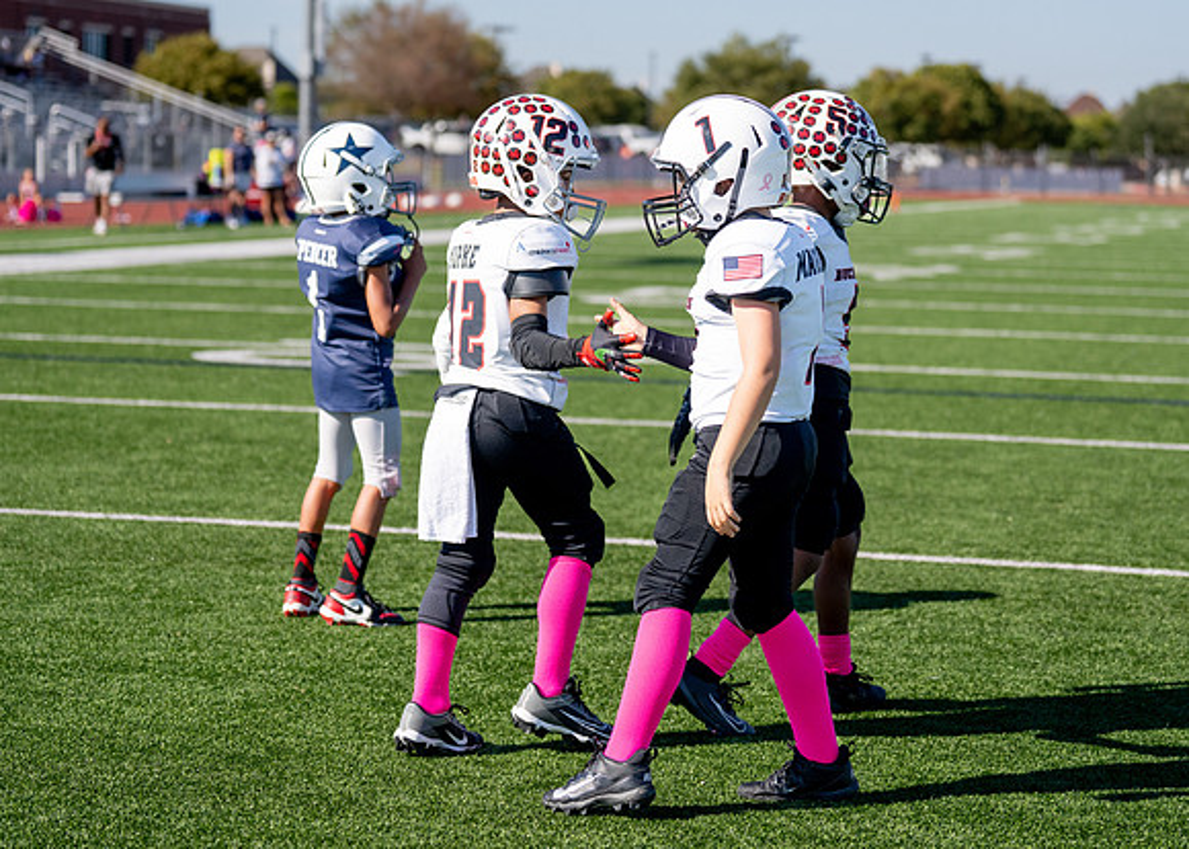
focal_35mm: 90
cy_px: 340
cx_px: 614
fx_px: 3033
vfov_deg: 15.9
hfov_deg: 22.2
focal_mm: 70
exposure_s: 1/6400
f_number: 2.8
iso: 320
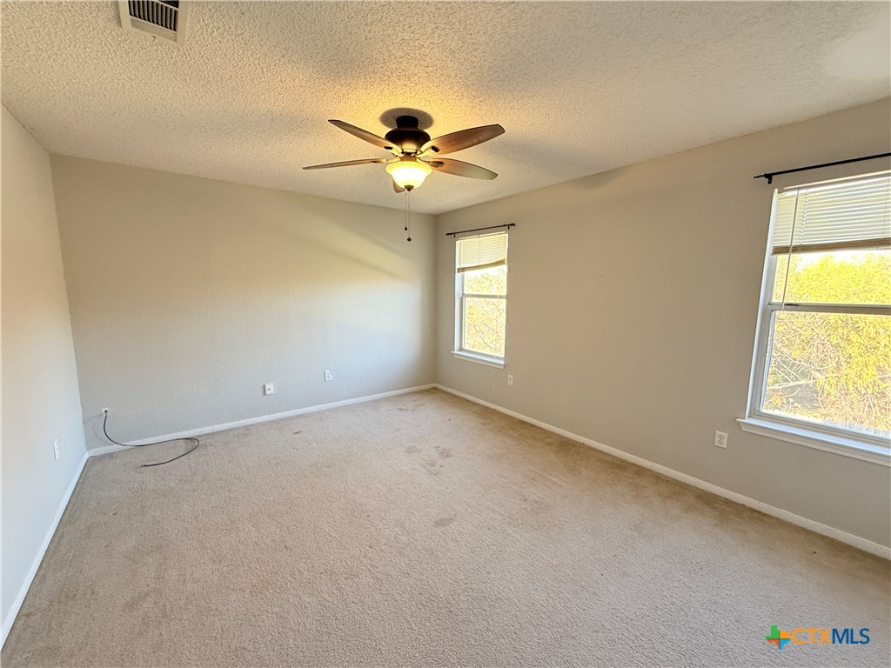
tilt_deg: -6.4
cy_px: 334
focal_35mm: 14
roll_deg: +0.6
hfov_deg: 102.1
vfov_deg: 85.7
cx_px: 446
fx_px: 360
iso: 200
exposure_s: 1/99
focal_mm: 2.22
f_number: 2.2
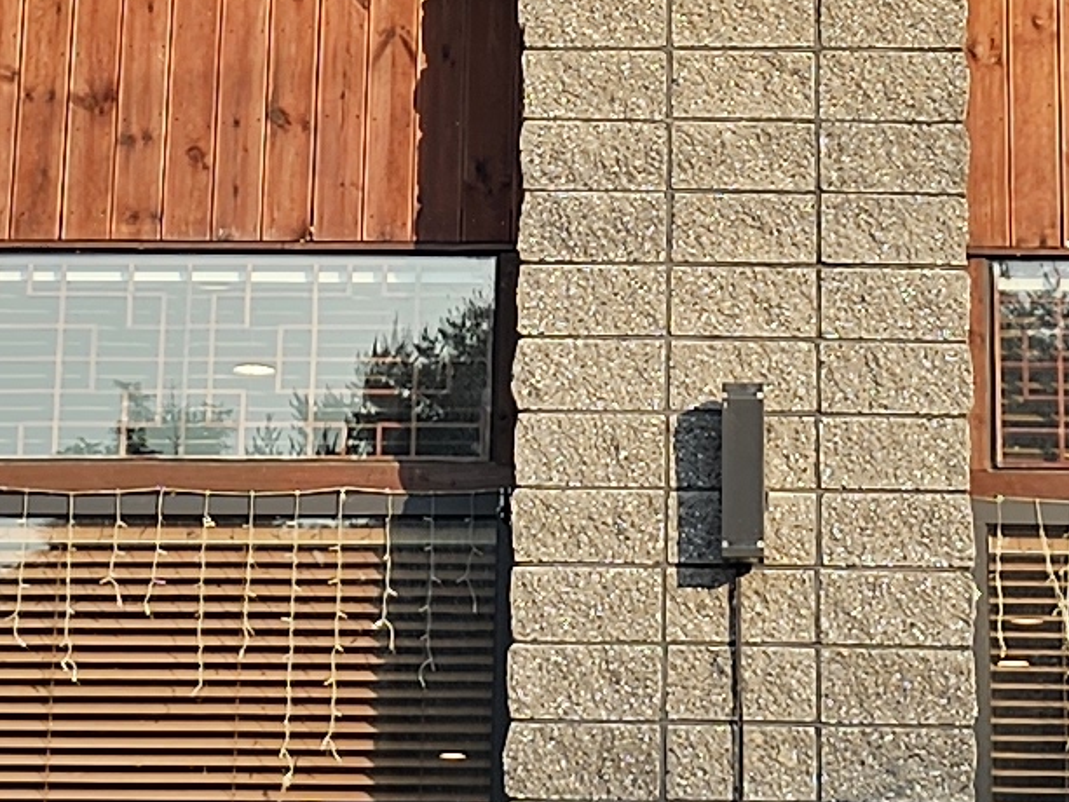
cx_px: 569
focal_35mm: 150
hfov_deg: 13.2
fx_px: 4633
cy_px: -103
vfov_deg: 9.8
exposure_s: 1/321
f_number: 1.7
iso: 10
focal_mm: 6.3
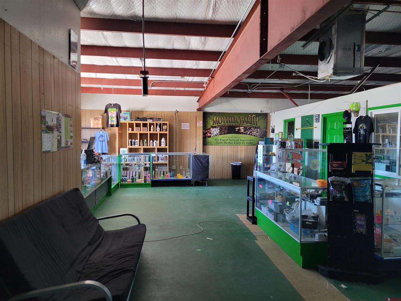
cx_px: 200
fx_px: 301
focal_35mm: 26
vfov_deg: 53.1
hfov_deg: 67.3
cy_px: 150
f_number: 1.8
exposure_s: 1/40
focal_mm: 5.4
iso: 250
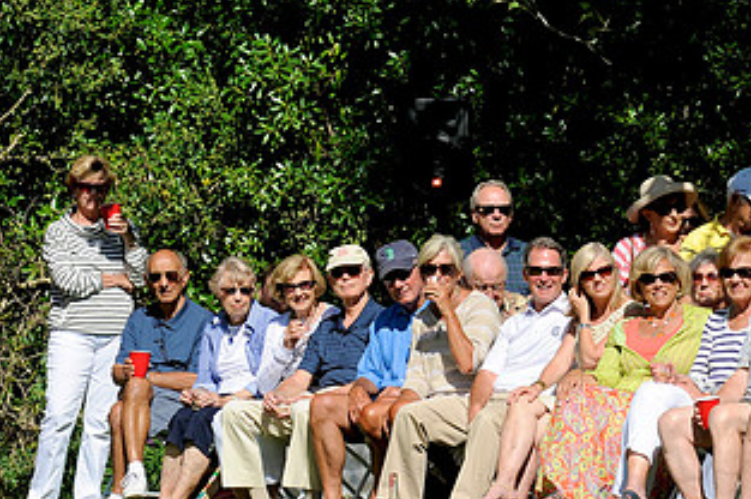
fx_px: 7731
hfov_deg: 5.6
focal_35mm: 371
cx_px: 609
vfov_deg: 3.7
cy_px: 295
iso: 200
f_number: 11
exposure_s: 1/320
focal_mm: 200
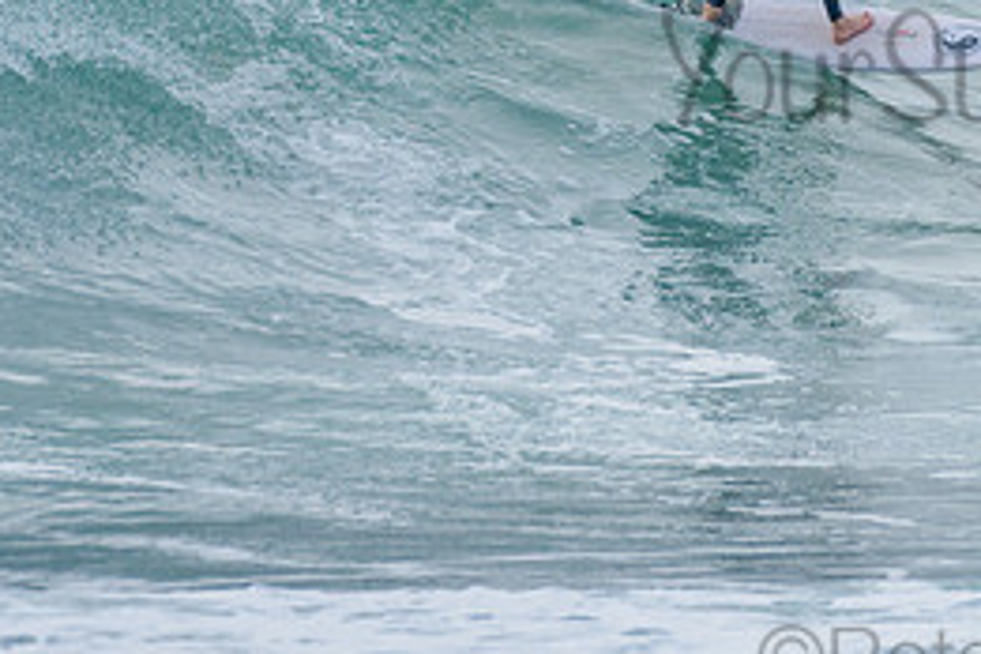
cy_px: -94
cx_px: 804
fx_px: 37030
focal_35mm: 1359
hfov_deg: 1.5
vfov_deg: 1.0
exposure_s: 1/2000
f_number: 5.6
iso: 400
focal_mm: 500
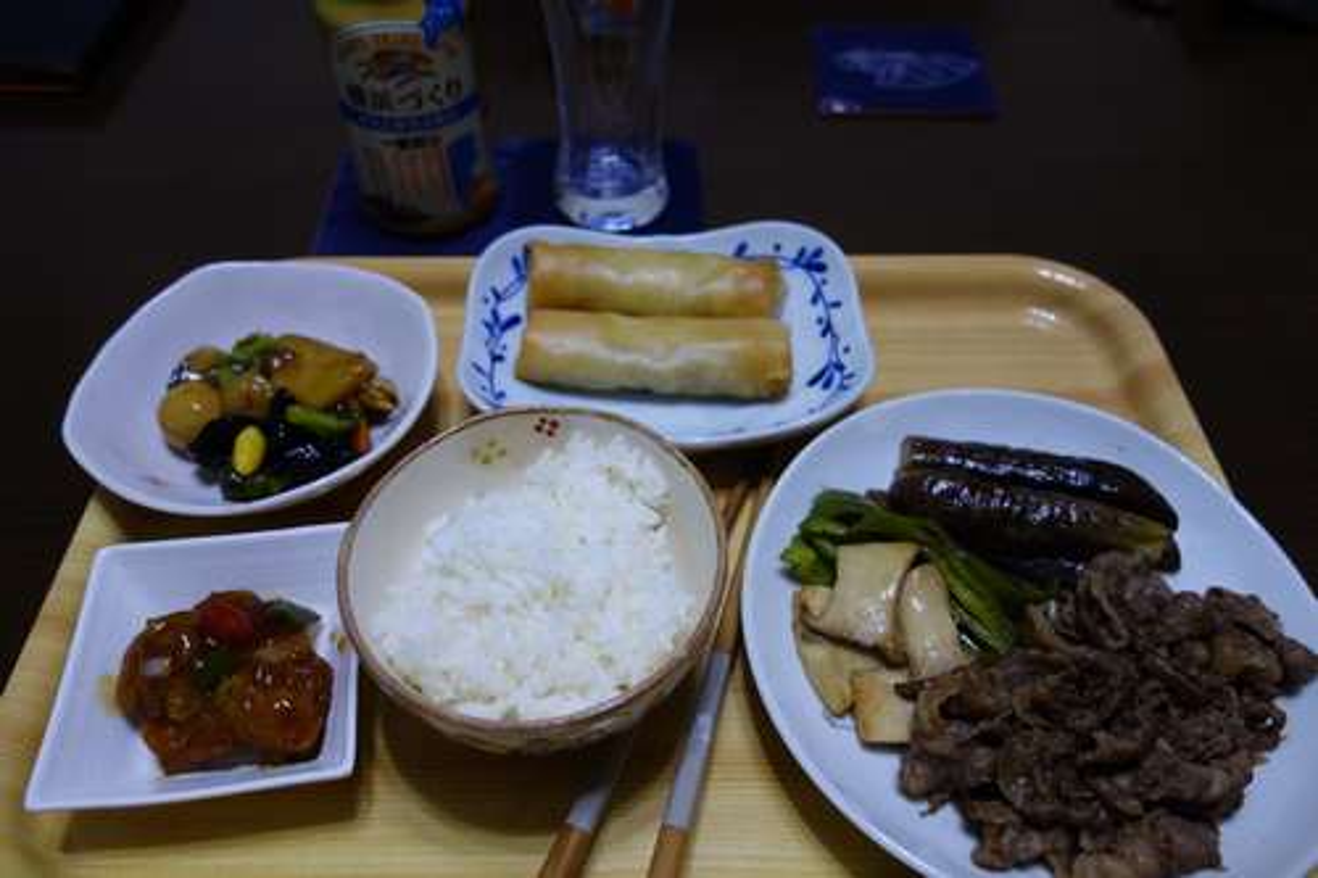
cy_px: 439
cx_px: 659
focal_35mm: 28
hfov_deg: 65.5
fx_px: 1025
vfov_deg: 46.4
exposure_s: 1/30
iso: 200
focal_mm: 10.4
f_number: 1.8
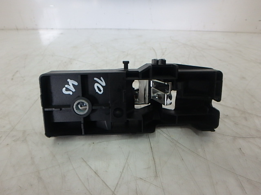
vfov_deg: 63.4
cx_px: 130
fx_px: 158
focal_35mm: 21
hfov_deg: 79.0
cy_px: 98
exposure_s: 1/30
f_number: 3.5
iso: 320
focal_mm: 3.7
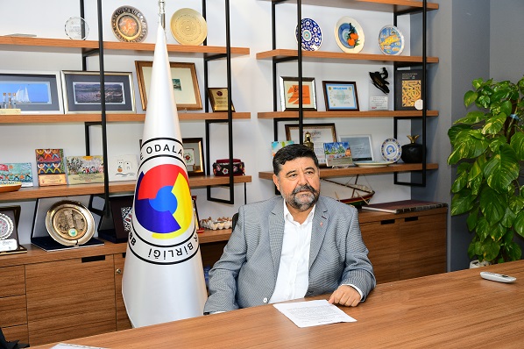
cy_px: 174
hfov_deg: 43.6
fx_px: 655
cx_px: 262
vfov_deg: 29.8
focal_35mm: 45
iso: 900
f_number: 4
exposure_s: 1/125
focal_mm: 30
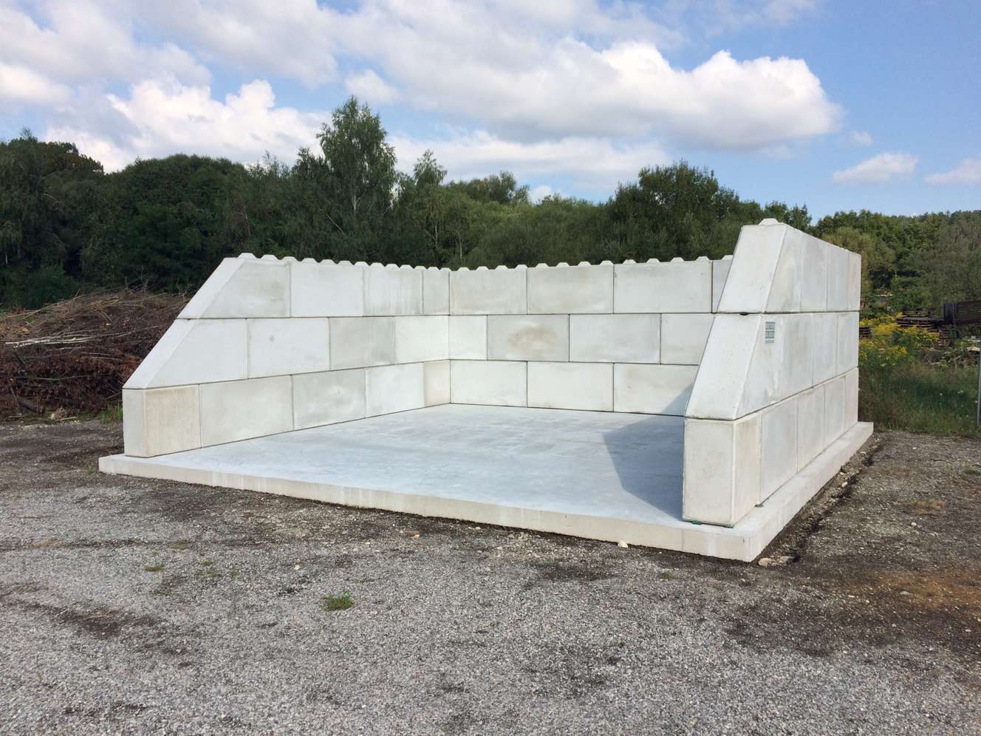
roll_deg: +1.2
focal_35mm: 29
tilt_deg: -5.1
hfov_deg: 61.7
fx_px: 822
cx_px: 490
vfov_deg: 48.2
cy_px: 368
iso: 32
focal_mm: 4.15
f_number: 2.2
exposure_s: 1/2415
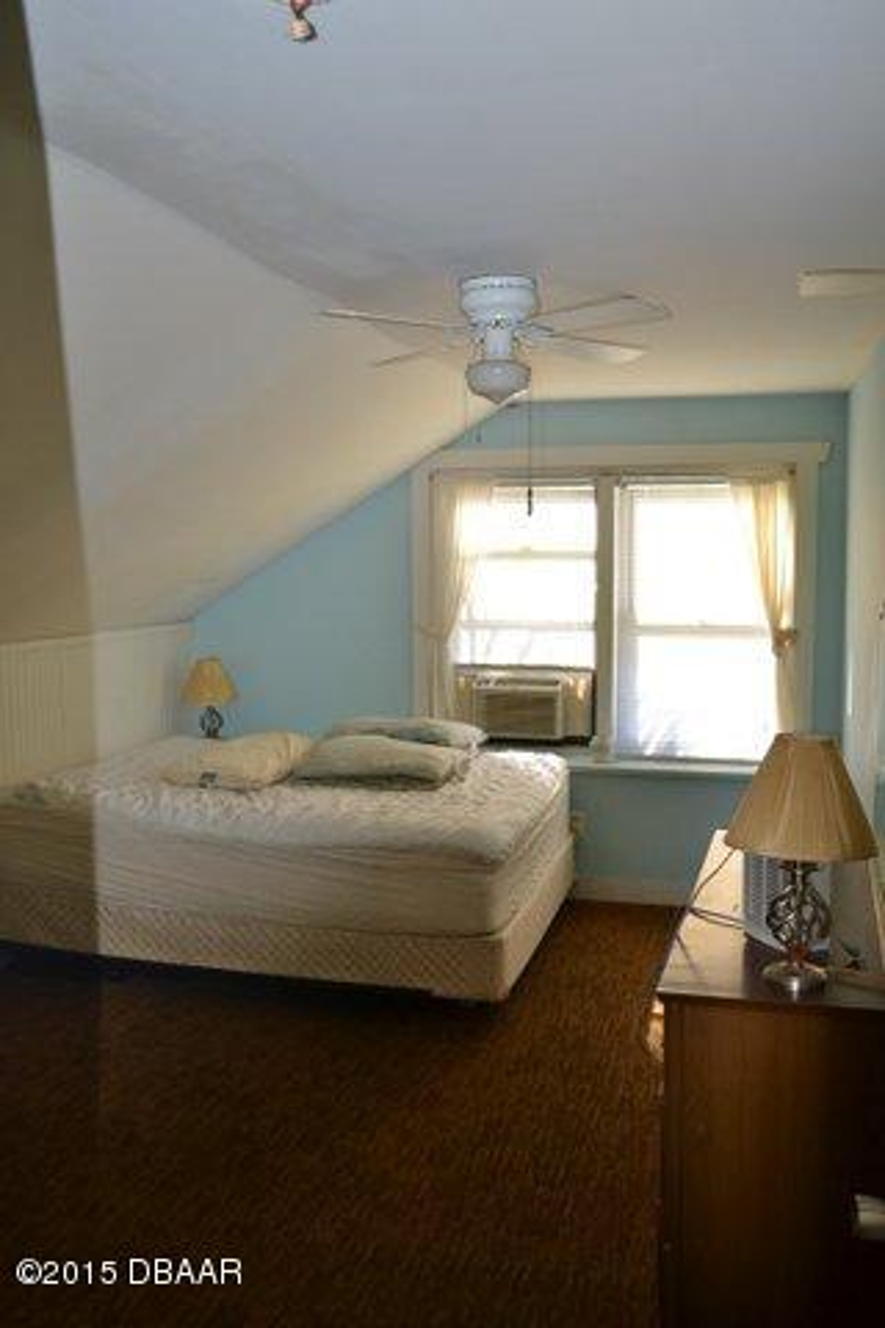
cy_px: 664
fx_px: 1106
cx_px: 442
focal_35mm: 30
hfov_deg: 43.6
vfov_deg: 61.9
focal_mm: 20
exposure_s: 1/125
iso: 180
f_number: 4
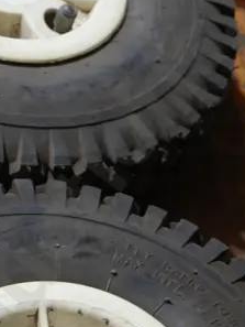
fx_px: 1301
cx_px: 31
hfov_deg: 10.7
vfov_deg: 14.2
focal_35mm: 138
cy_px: 270
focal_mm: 20
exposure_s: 1/60
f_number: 4.4
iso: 500
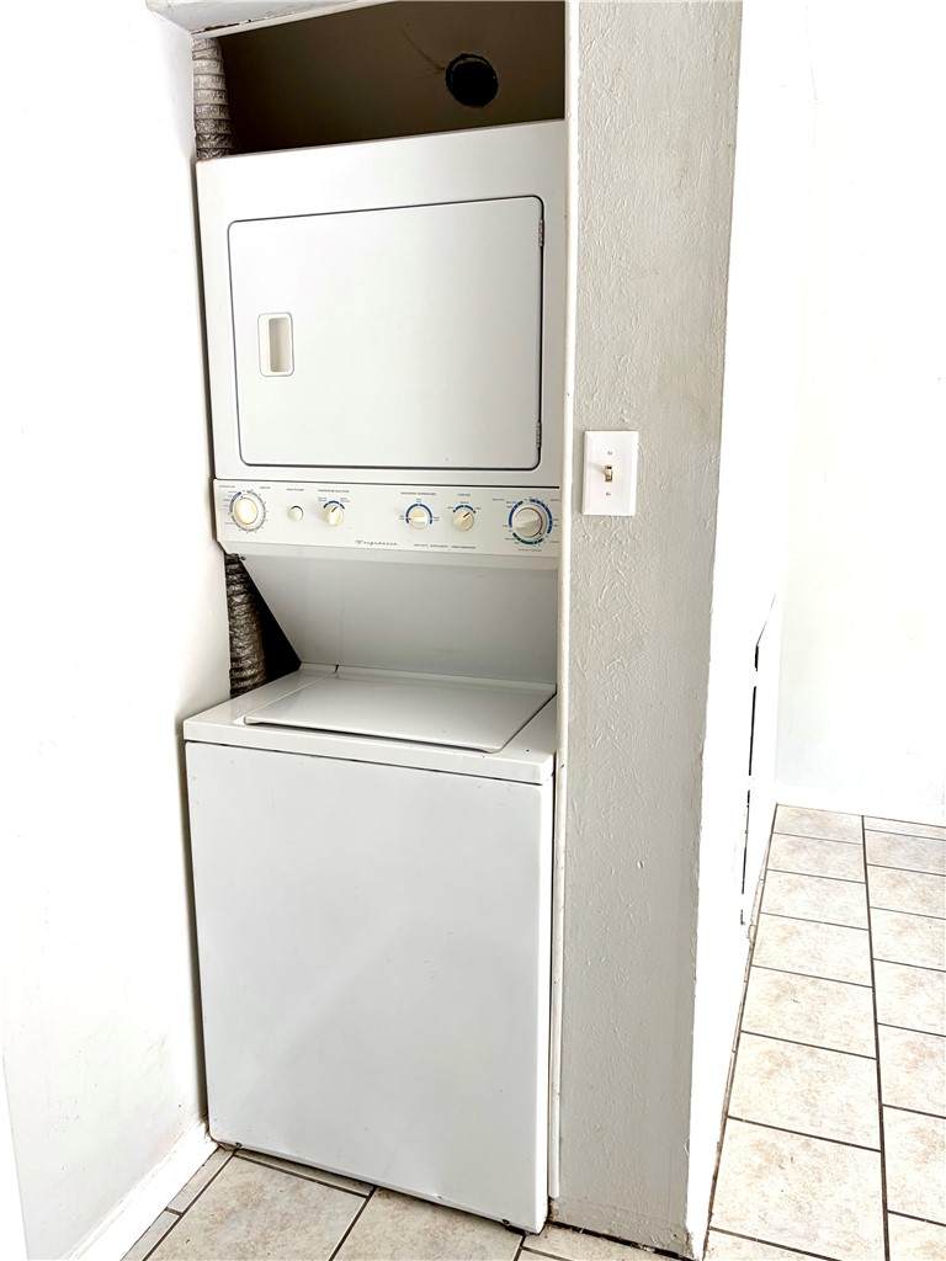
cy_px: 630
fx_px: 947
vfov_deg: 67.3
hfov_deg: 53.1
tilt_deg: -11.9
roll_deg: +1.2
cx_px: 473
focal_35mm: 26
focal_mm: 5.96
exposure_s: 1/121
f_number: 1.6
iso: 40
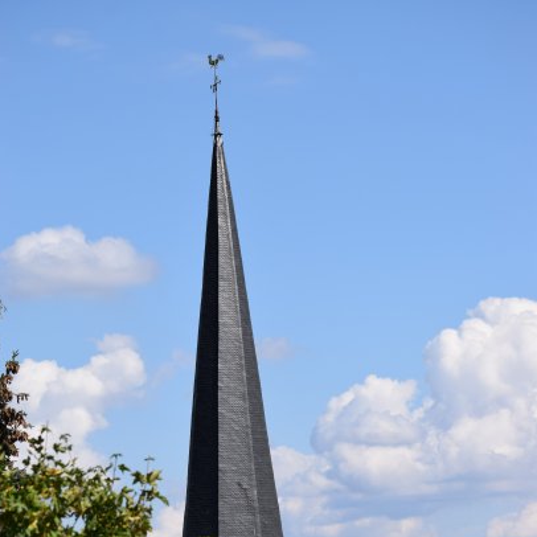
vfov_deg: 10.1
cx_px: 268
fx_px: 3036
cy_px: 403
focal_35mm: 173
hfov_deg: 10.1
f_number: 8
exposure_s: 1/1000
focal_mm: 90
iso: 200
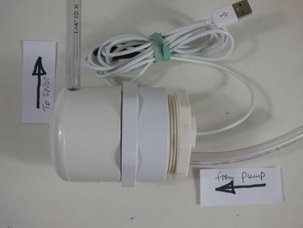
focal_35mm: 45
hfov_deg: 42.1
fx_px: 394
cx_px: 152
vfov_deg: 32.2
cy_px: 114
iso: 100
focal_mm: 7.79
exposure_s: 1/80
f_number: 3.7
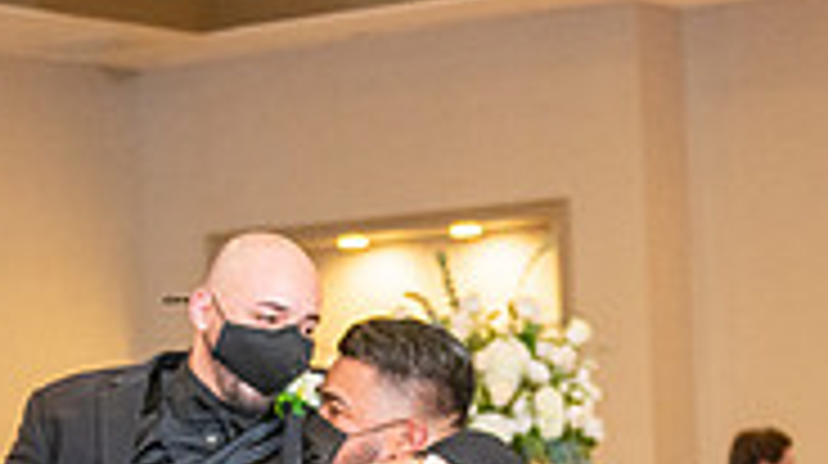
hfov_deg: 14.4
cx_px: 306
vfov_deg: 7.9
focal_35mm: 149
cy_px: 768
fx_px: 3268
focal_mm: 45
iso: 1600
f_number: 2.8
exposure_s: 1/250
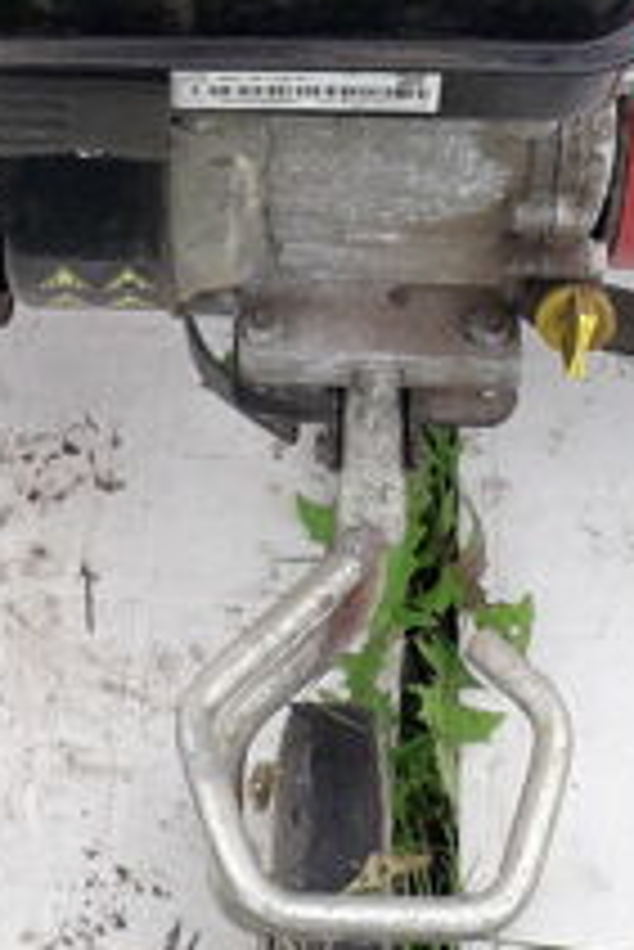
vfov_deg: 22.1
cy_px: -189
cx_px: 189
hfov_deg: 16.0
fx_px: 2242
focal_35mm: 85
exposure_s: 1/554
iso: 40
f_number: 1.9
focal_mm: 3.6
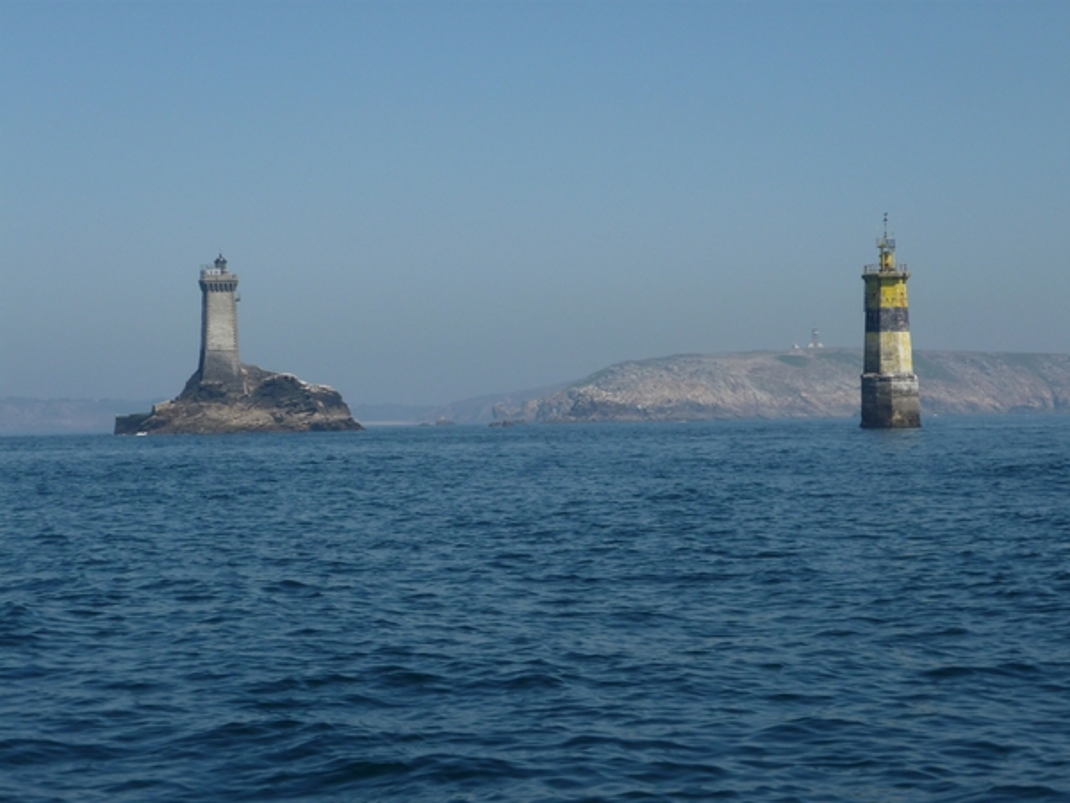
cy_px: 402
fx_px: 2071
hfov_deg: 29.0
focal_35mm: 67
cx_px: 535
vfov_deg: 21.9
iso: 100
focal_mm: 11.1
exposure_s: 1/1000
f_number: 3.9
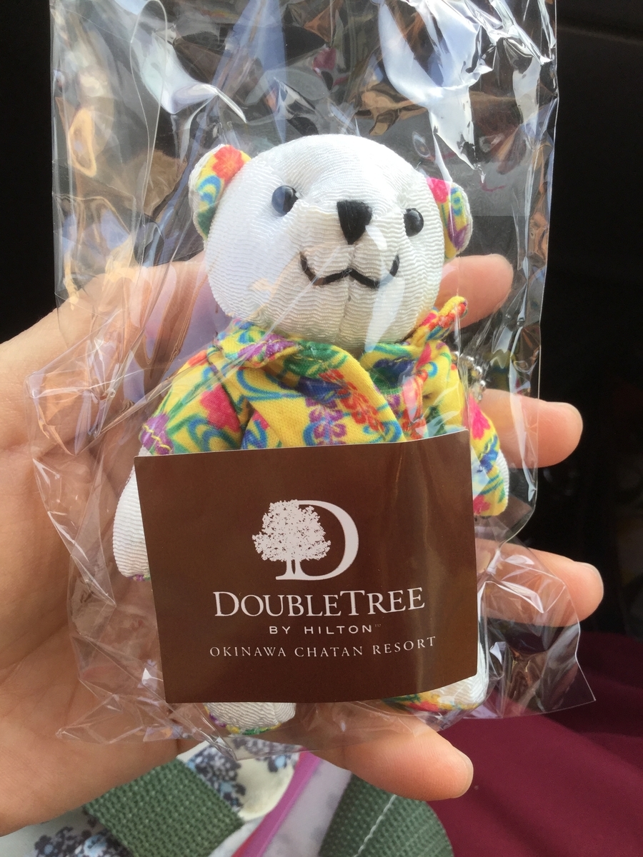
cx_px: 322
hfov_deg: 45.4
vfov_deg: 58.4
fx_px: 768
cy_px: 428
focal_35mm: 31
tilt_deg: -51.5
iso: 40
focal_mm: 3.3
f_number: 2.4
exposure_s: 1/120
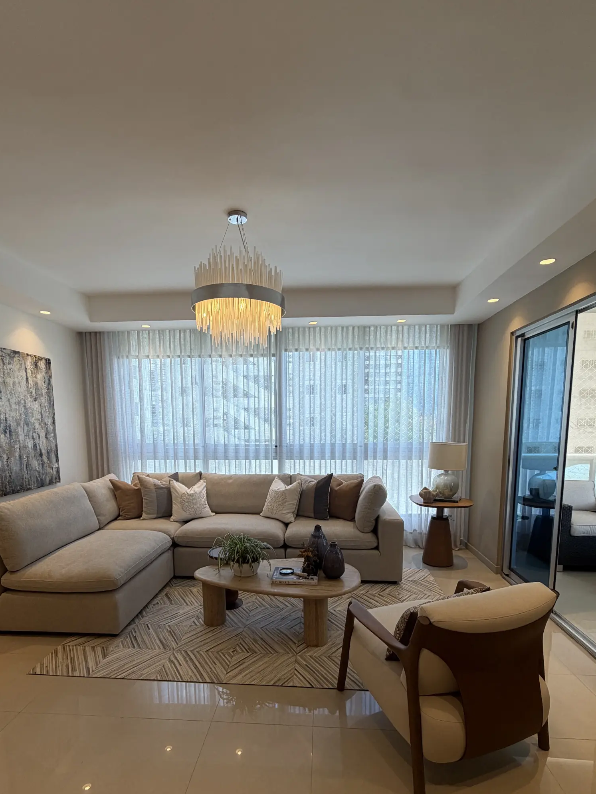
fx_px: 413
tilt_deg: -7.7
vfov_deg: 86.7
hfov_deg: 71.6
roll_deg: -0.3
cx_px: 290
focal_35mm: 18
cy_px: 475
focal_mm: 2.22
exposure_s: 1/120
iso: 32
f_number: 2.2
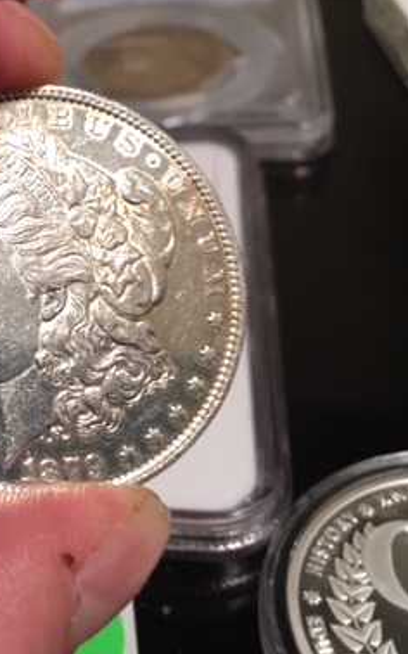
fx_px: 926
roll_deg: +12.7
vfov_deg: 38.8
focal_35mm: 52
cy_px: 296
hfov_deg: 22.5
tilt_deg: -38.2
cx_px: -109
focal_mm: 4.15
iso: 25
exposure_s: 1/15
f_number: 2.2
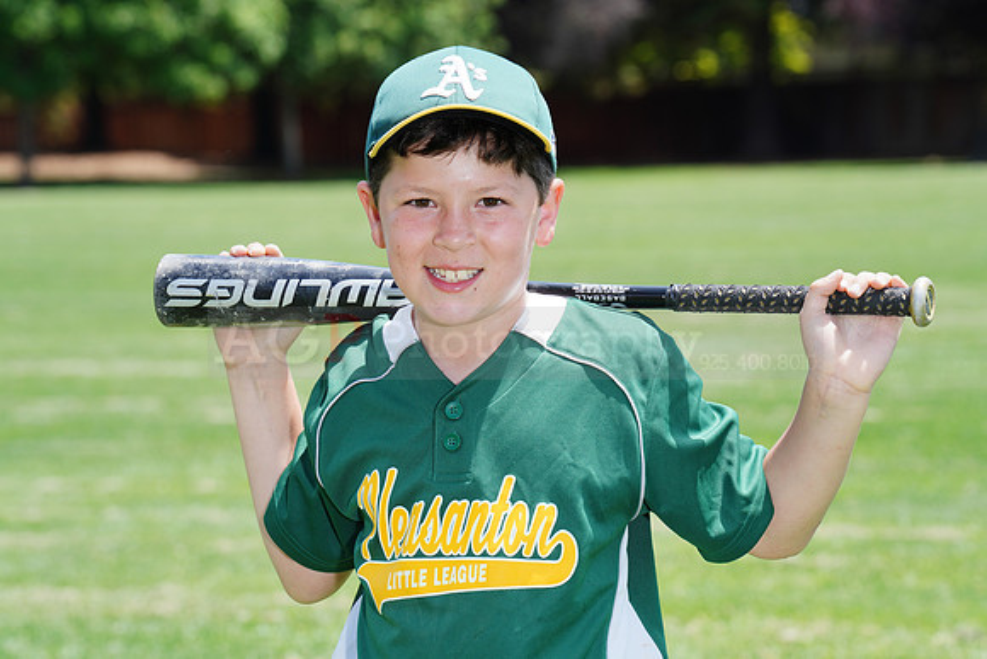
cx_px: 494
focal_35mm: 184
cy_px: 330
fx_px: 5046
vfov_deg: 7.5
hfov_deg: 11.2
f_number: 10
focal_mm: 184
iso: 200
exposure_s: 1/200
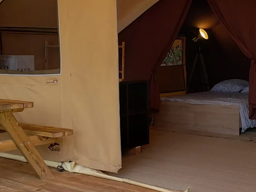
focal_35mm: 65
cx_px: 121
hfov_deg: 29.8
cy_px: 103
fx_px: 481
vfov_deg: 22.6
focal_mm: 4.3
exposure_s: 1/271
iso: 50
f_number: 2.4
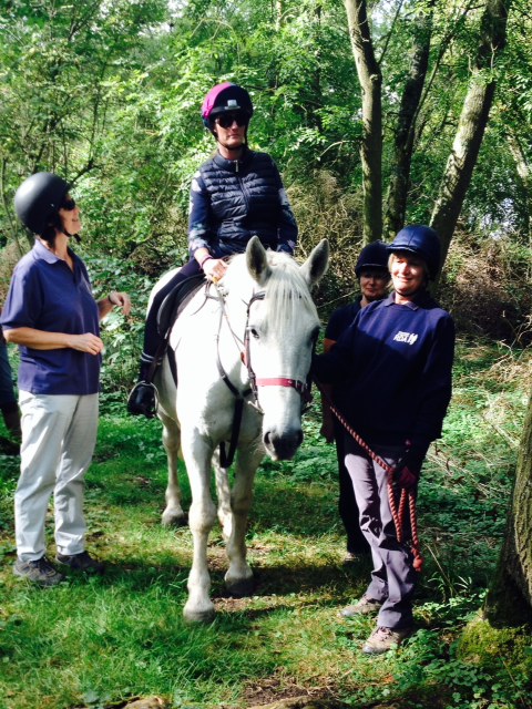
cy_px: 354
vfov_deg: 52.6
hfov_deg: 40.7
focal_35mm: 35
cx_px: 266
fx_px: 717
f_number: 2.4
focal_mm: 4.28
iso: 50
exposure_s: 1/120
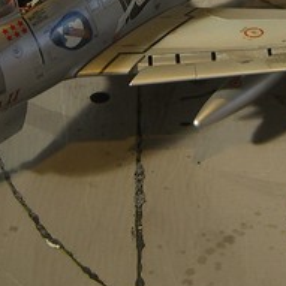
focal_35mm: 141
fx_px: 1318
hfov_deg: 12.4
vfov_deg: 12.3
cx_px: 186
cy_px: 9
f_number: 2.8
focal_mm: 7.9
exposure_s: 1/125
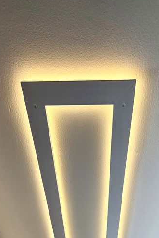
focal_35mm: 30
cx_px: 93
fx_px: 199
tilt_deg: +43.8
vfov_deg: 51.3
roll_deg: -2.1
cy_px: 231
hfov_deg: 43.4
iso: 100
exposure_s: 1/120
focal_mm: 2.22
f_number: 2.2
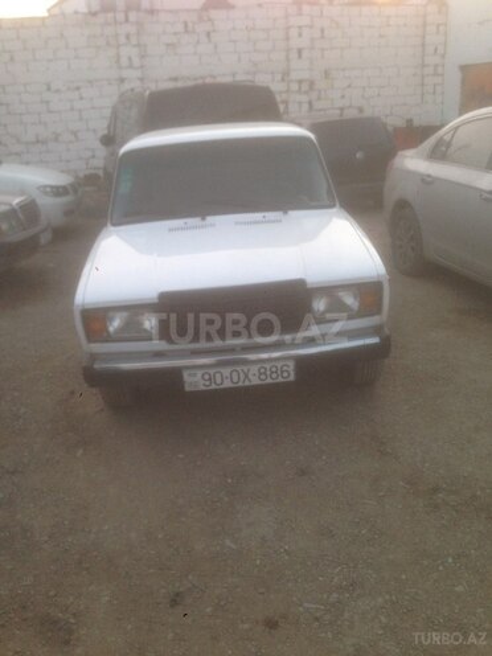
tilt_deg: -21.3
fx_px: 625
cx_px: 246
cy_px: 328
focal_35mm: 33
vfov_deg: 55.4
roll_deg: +0.8
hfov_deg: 42.9
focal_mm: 4.12
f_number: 2.4
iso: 64
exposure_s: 1/60
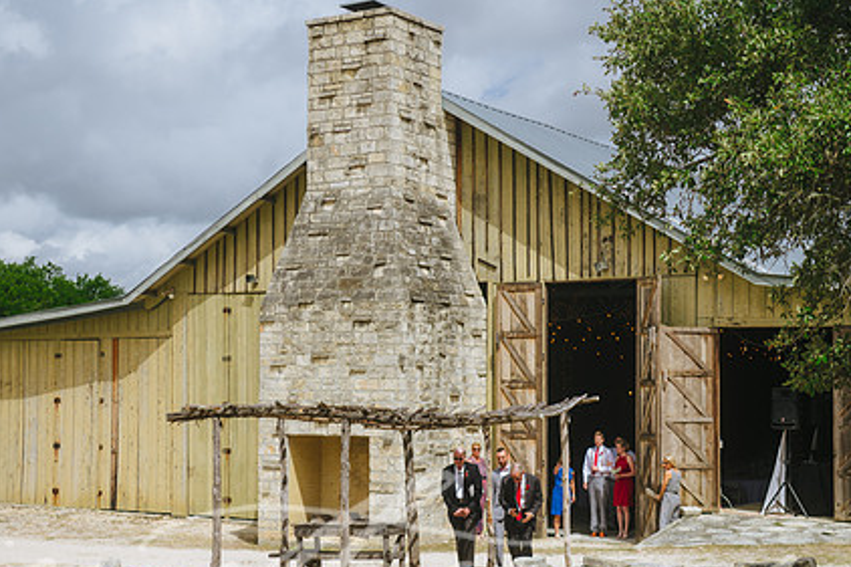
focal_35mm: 66
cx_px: 339
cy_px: 356
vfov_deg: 20.6
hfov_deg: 30.4
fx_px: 1559
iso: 31
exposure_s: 1/1250
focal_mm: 48
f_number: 2.8
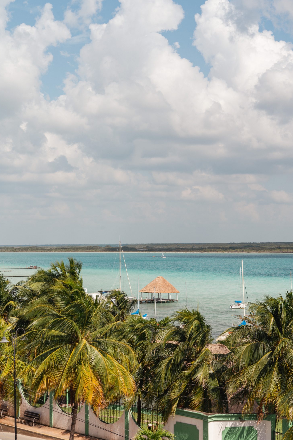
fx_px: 769
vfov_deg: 31.9
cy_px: 237
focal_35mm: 63
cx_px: 159
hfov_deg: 21.6
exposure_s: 1/200
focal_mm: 54
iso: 100
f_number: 11
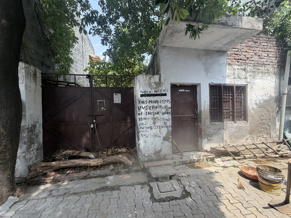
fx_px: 118
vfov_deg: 85.7
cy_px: 109
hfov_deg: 102.1
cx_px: 146
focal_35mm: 14
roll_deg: +2.3
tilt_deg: -0.2
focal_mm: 2.22
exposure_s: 1/326
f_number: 2.2
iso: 50
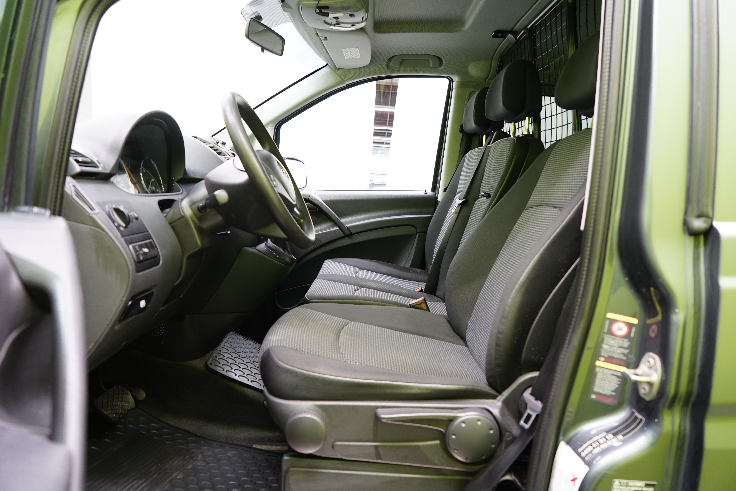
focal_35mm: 24
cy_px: 246
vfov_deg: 53.1
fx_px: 491
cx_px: 368
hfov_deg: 73.7
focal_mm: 24
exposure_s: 1/10
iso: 500
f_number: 4
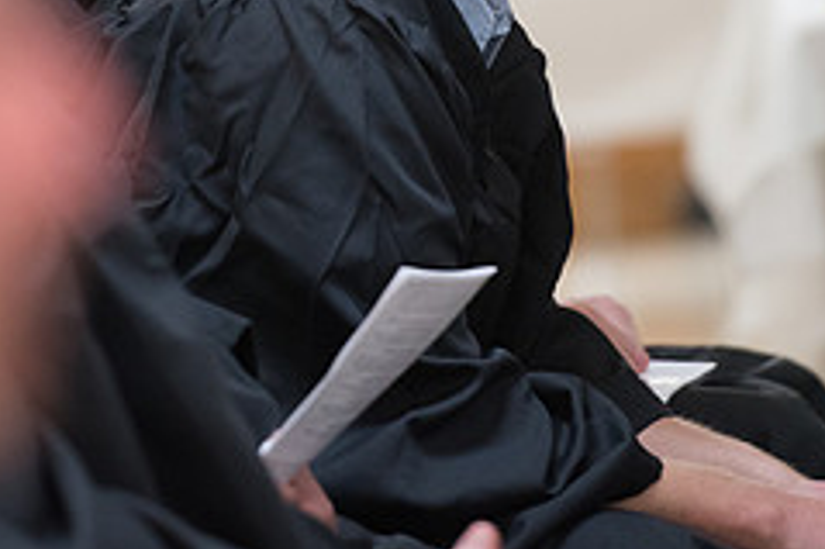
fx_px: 11129
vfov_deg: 2.8
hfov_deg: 4.2
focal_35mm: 486
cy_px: 102
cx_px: 380
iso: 2500
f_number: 2.8
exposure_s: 1/200
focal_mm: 200
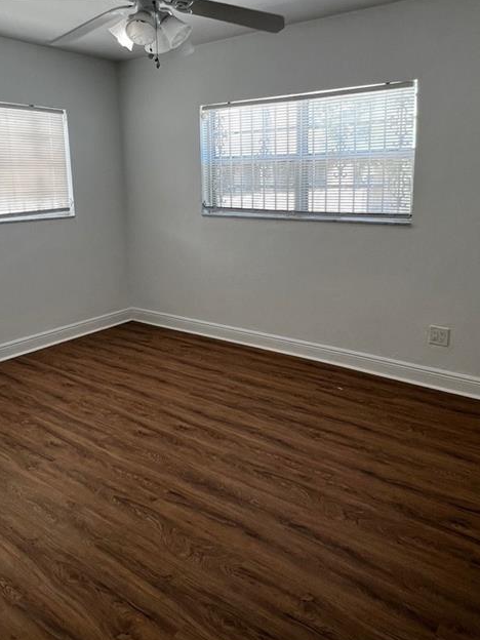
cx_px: 244
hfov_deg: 54.9
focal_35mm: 25
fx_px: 462
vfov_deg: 68.9
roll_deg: +0.3
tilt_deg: -9.7
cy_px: 266
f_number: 1.8
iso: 64
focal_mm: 1.57
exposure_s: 1/120
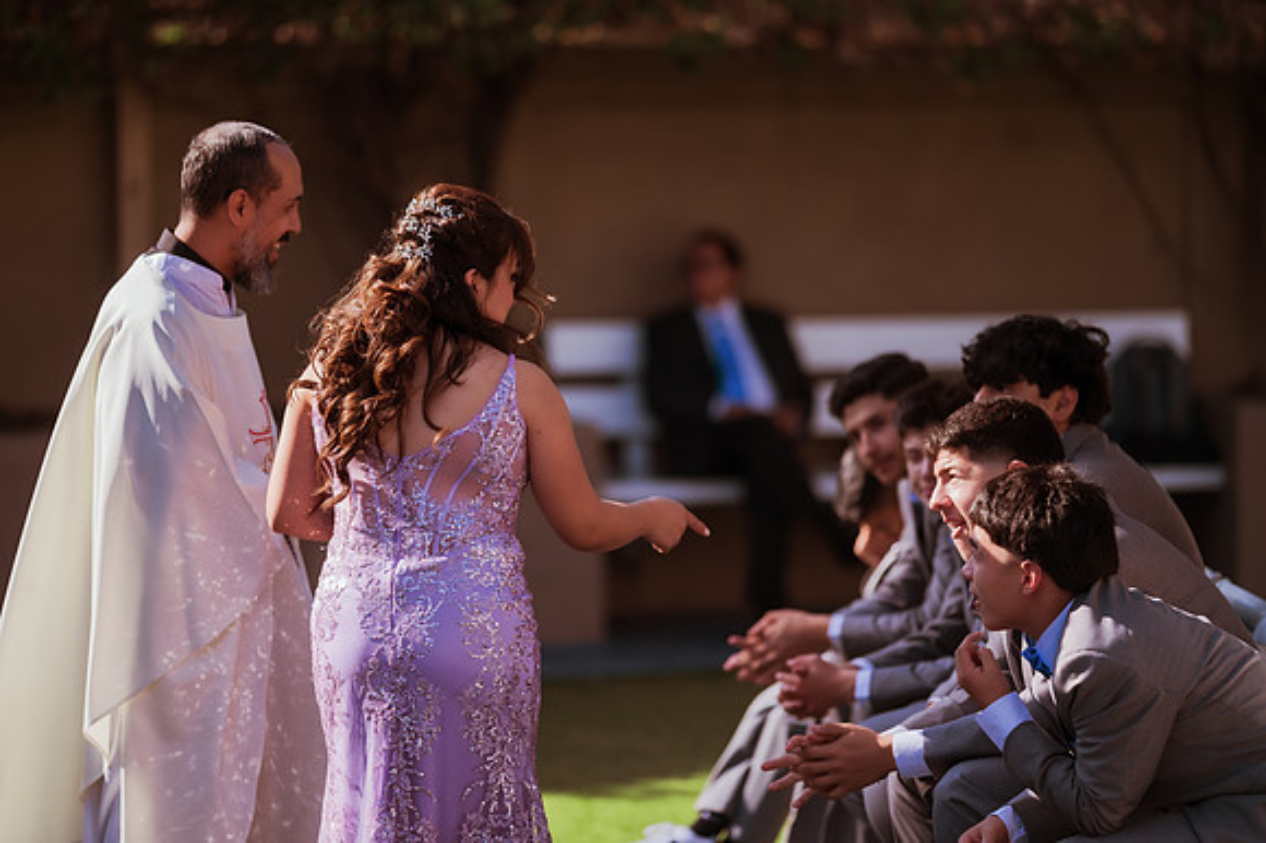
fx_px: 4745
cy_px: 422
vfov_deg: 10.1
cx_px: 633
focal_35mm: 135
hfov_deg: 15.2
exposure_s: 1/2500
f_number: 1.8
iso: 125
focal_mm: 135
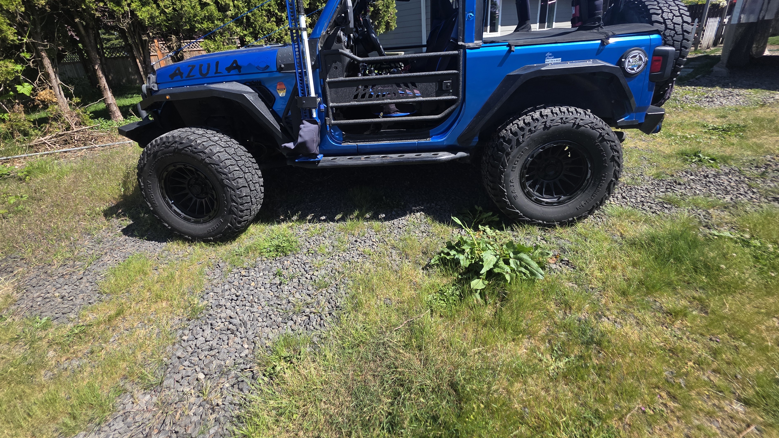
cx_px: 376
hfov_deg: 103.0
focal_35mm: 15
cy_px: 154
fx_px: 310
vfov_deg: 69.0
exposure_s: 1/2000
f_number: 1.9
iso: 64
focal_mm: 2.2
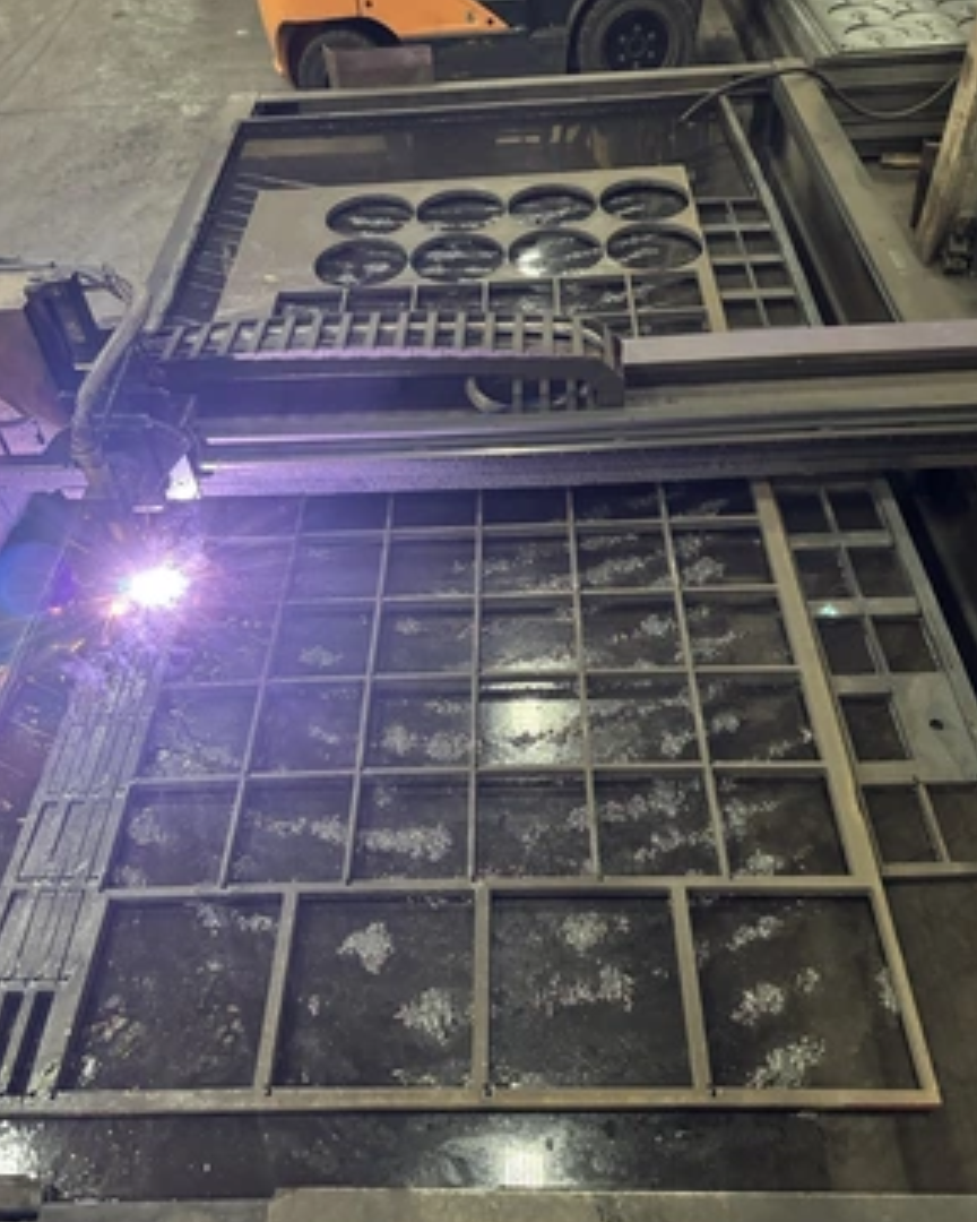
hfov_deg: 54.9
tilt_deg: -49.0
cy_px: 594
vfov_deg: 66.0
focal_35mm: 26
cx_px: 492
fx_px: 940
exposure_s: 1/40
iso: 800
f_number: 1.78
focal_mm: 6.76
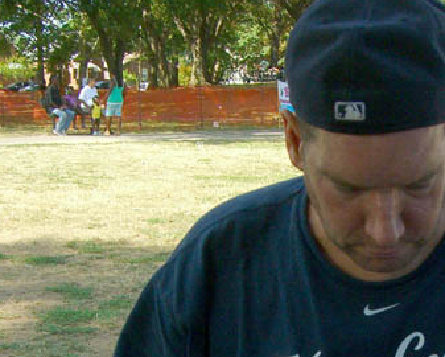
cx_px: 363
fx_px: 1160
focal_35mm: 88
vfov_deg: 17.0
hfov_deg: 21.4
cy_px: 382
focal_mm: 7.9
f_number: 4
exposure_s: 1/400
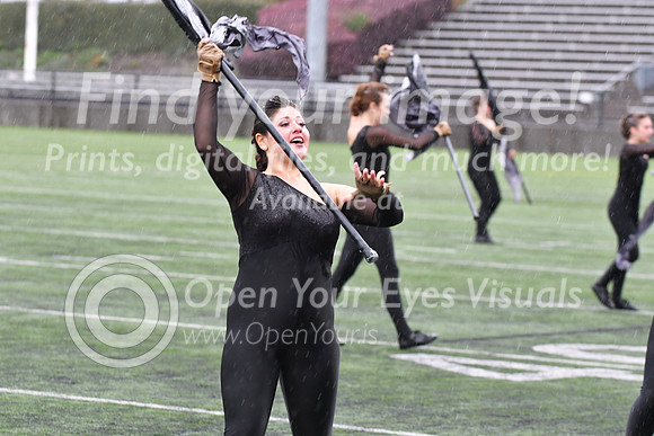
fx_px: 2998
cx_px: 327
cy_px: 218
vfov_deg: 8.3
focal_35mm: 165
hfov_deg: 12.4
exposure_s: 1/400
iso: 1000
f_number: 4
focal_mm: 110
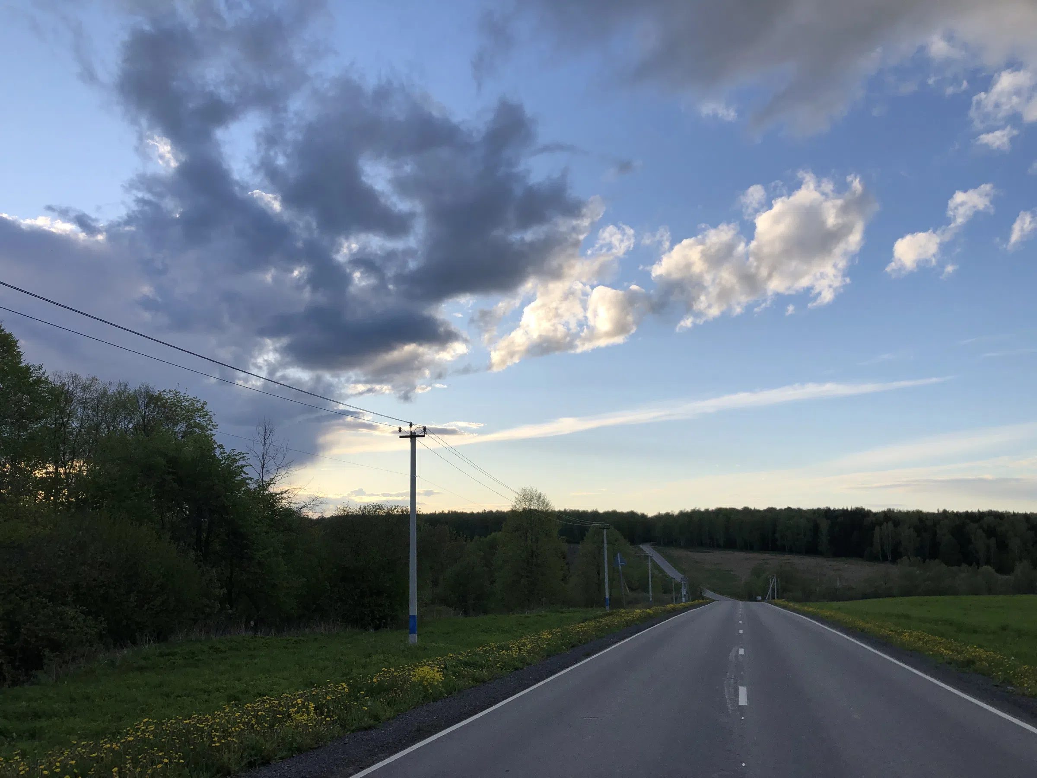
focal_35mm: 28
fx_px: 839
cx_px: 518
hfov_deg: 63.4
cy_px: 389
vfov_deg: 49.7
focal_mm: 4
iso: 20
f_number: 1.8
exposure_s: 1/1499
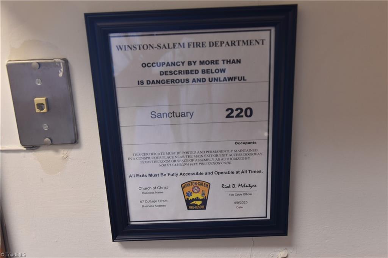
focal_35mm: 35
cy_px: 129
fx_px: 377
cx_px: 194
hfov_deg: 54.4
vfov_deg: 37.9
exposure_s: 1/80
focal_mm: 35
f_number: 4.5
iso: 1250
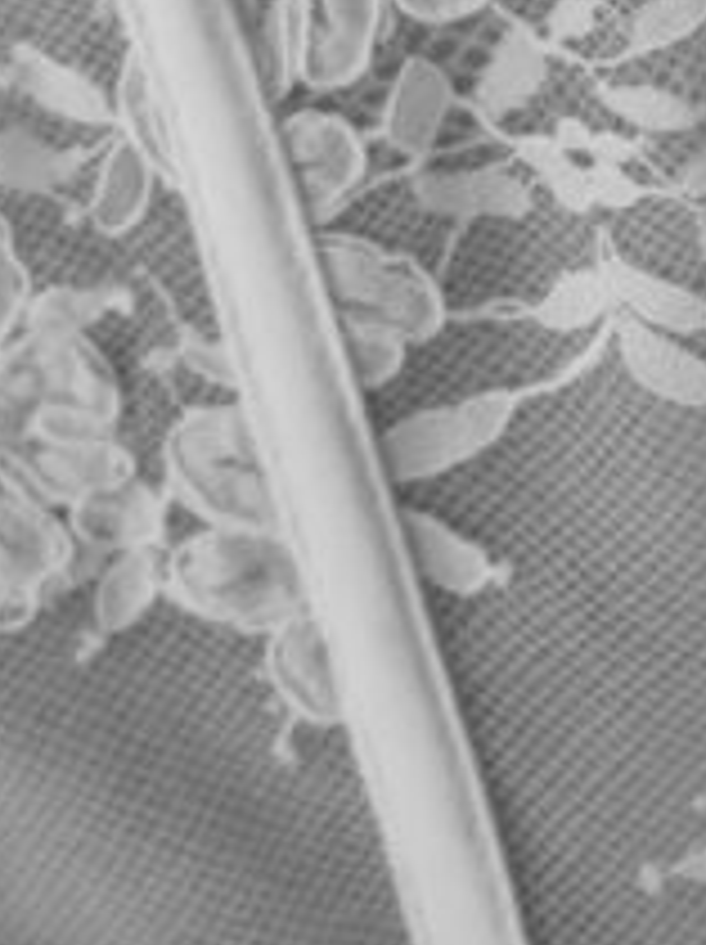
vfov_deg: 7.4
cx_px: -643
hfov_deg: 5.8
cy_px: -1323
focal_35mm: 249
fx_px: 6785
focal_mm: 64
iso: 800
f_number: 4
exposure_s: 1/125
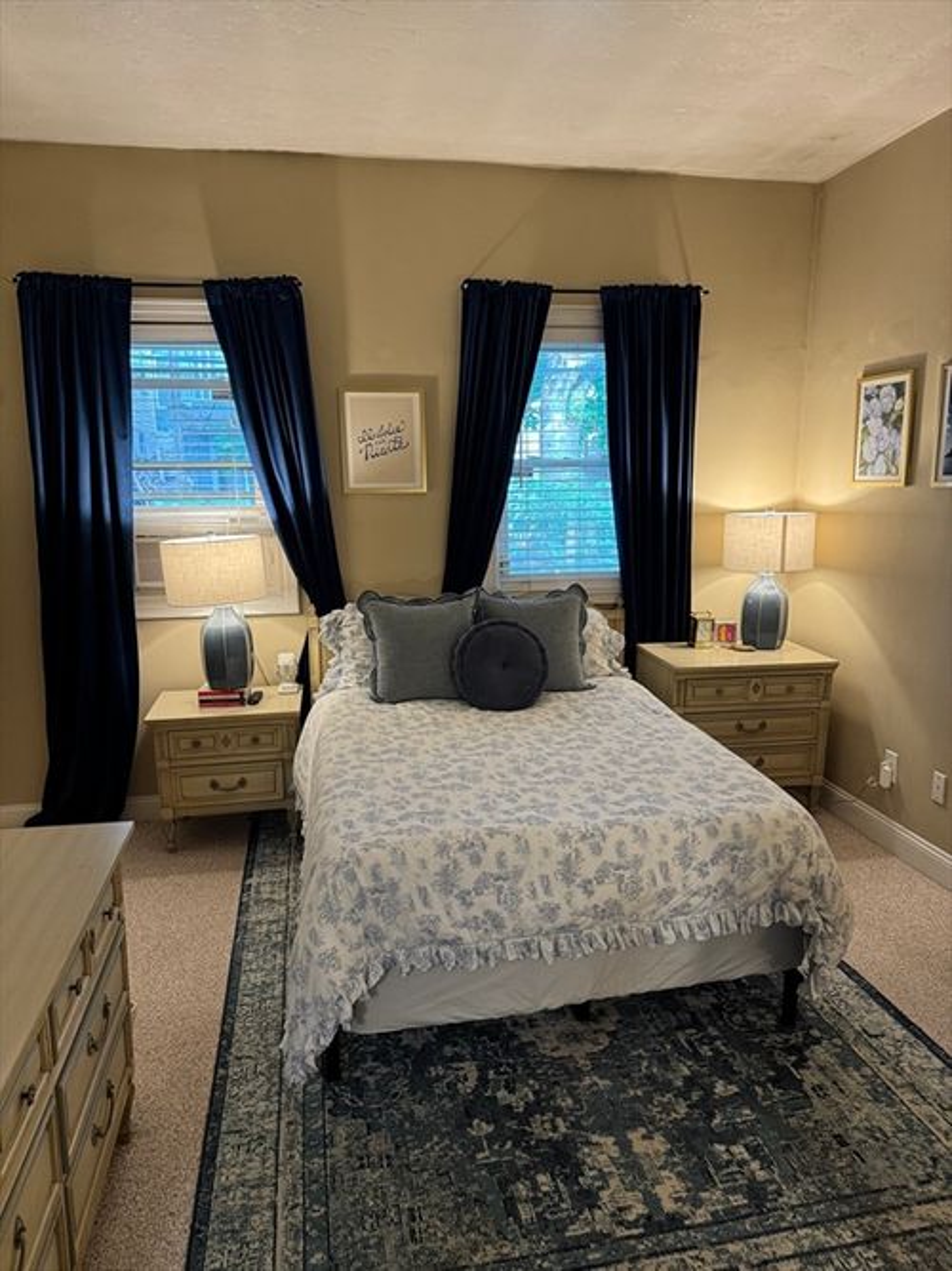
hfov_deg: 56.8
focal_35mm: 24
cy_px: 636
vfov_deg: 71.6
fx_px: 880
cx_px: 476
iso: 320
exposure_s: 1/60
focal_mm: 6.76
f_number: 1.78
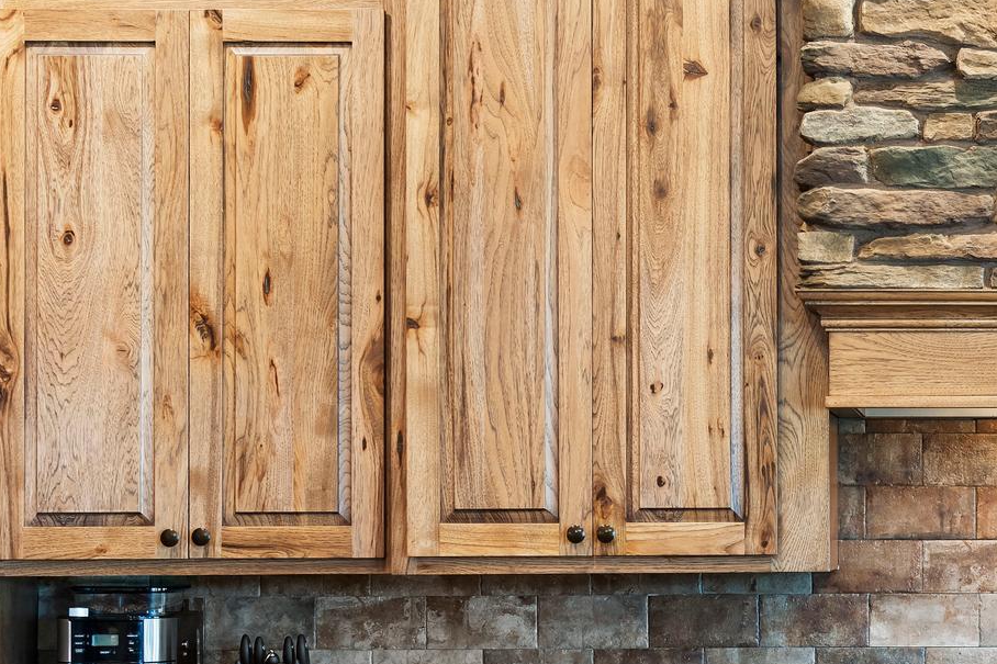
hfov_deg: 22.0
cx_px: 1068
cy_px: 411
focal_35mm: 88
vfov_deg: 15.5
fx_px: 2437
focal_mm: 39
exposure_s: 1/6
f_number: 3.2
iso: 500
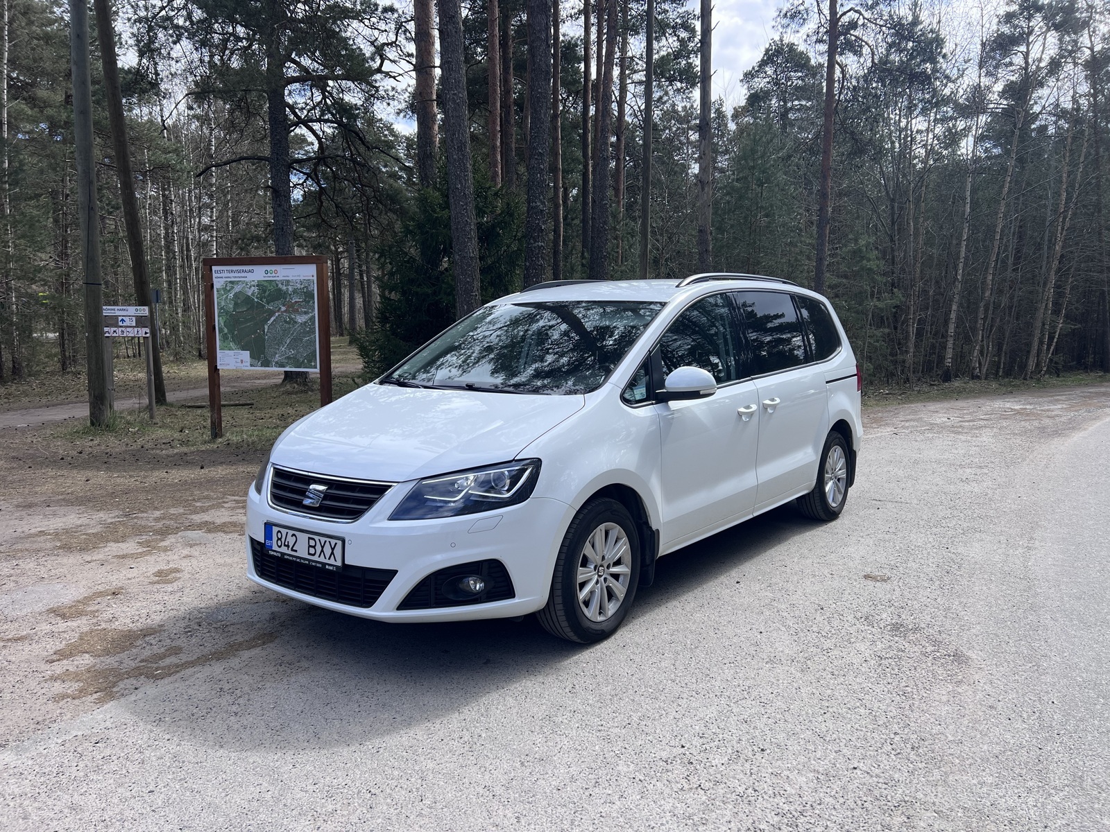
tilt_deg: -4.8
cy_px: 416
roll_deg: +0.7
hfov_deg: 67.3
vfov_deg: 53.1
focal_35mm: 26
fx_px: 834
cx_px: 555
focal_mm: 5.7
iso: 50
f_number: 1.5
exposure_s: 1/2123
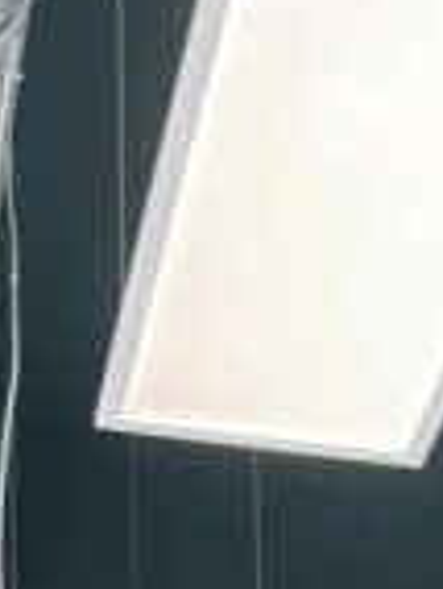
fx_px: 2943
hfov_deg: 8.5
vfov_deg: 8.6
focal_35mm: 173
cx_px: 522
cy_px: 1999
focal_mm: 6.8
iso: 160
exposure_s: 1/100
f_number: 1.8
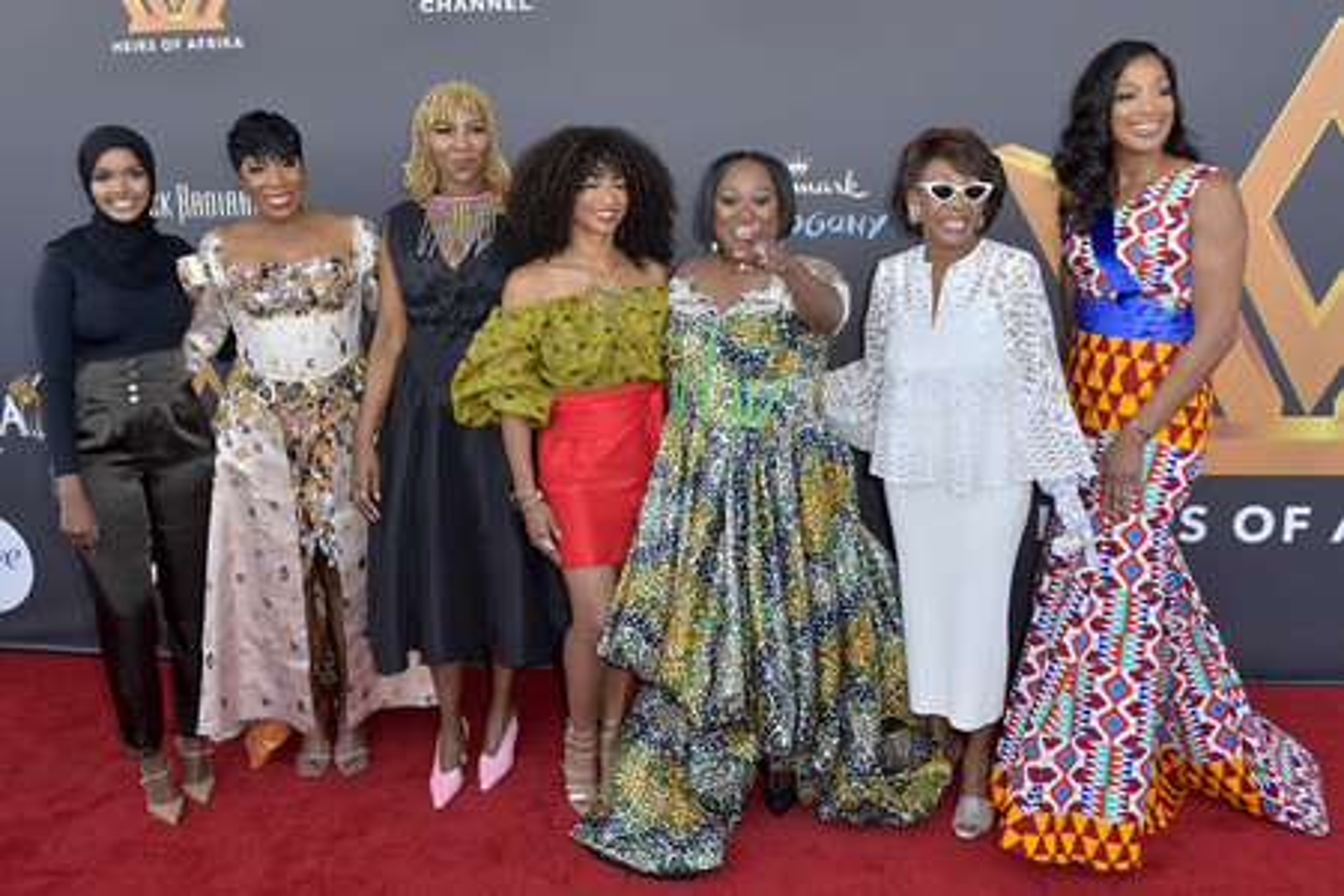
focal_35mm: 24
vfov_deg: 53.1
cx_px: 672
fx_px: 896
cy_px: 448
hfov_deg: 73.7
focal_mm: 24
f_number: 7.1
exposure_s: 1/250
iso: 250
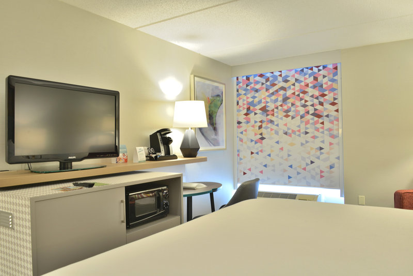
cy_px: 138
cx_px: 206
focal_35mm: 28
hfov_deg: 65.5
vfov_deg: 46.4
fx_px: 321
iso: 100
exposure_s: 2
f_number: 10
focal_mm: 28
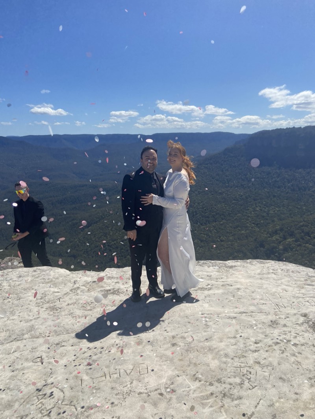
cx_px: 158
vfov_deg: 67.3
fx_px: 315
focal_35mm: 26
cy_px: 210
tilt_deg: -11.9
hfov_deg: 53.1
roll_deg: +0.8
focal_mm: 4.25
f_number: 1.8
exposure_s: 1/4808
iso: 32
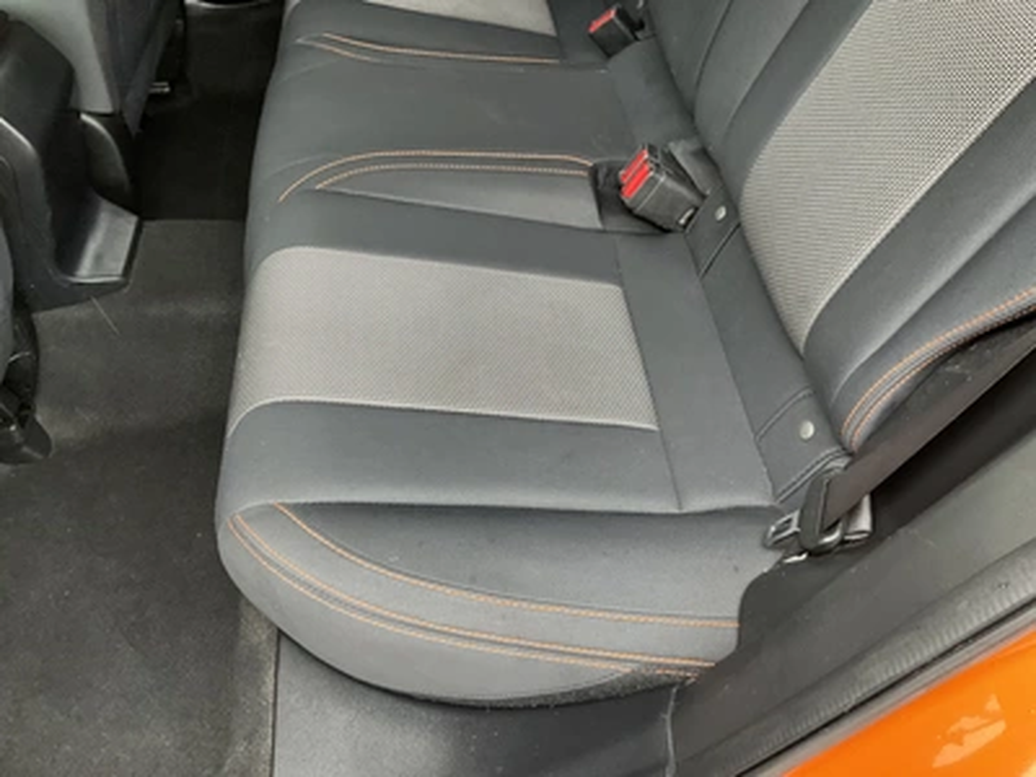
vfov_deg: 48.2
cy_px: 388
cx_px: 518
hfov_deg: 61.7
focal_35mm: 29
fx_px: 868
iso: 125
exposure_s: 1/60
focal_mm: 3
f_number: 1.8
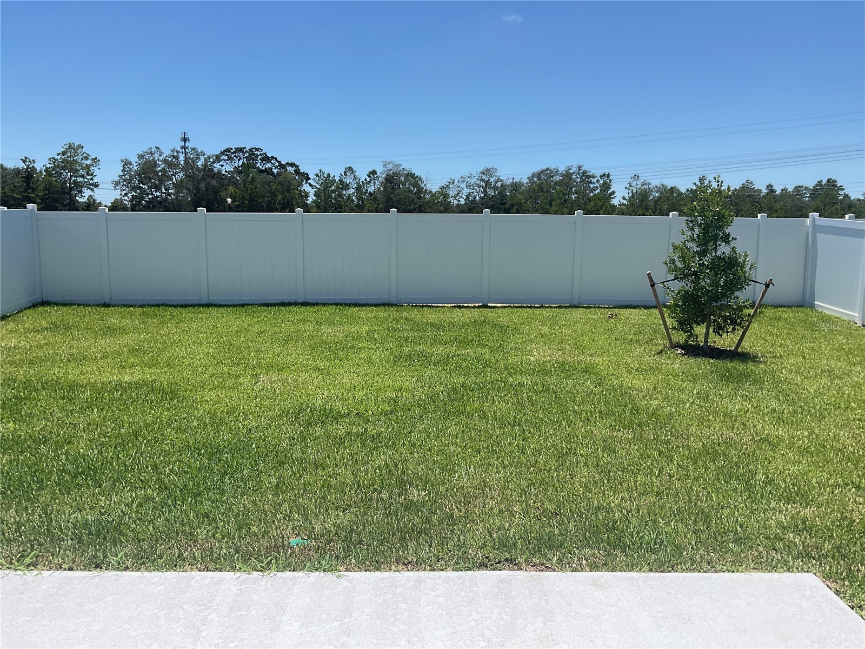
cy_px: 324
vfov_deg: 48.2
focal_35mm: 29
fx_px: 725
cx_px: 432
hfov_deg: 61.7
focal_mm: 3
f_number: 1.8
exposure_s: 1/2427
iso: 16
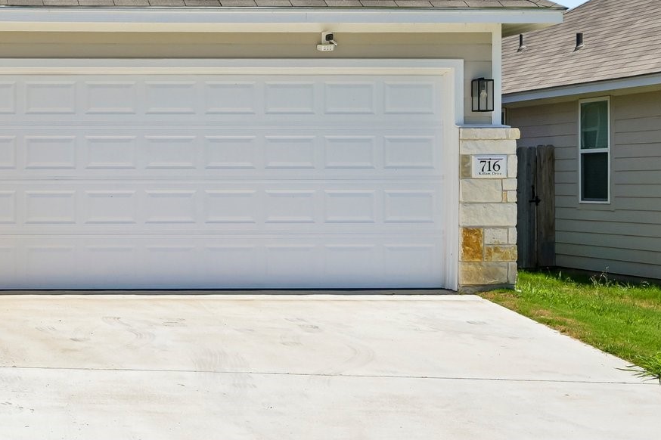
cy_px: 182
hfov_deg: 25.0
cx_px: -74
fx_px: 1376
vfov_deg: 18.2
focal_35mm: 75
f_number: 6.7
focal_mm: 21.5
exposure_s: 1/750
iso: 100
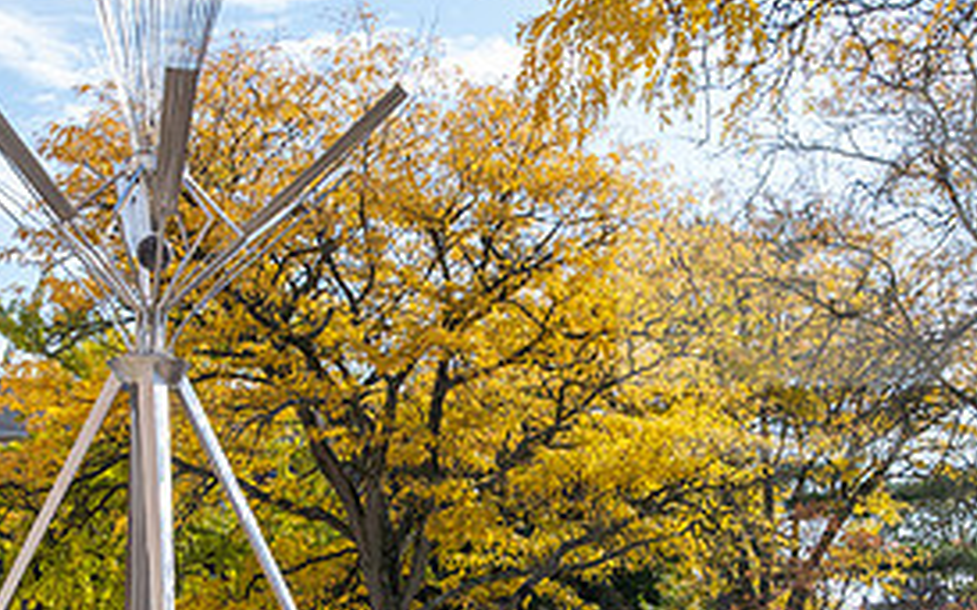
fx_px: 1836
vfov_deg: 18.6
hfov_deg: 29.8
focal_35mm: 69
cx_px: 510
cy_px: 519
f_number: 7.1
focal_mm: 32
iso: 250
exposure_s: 1/400
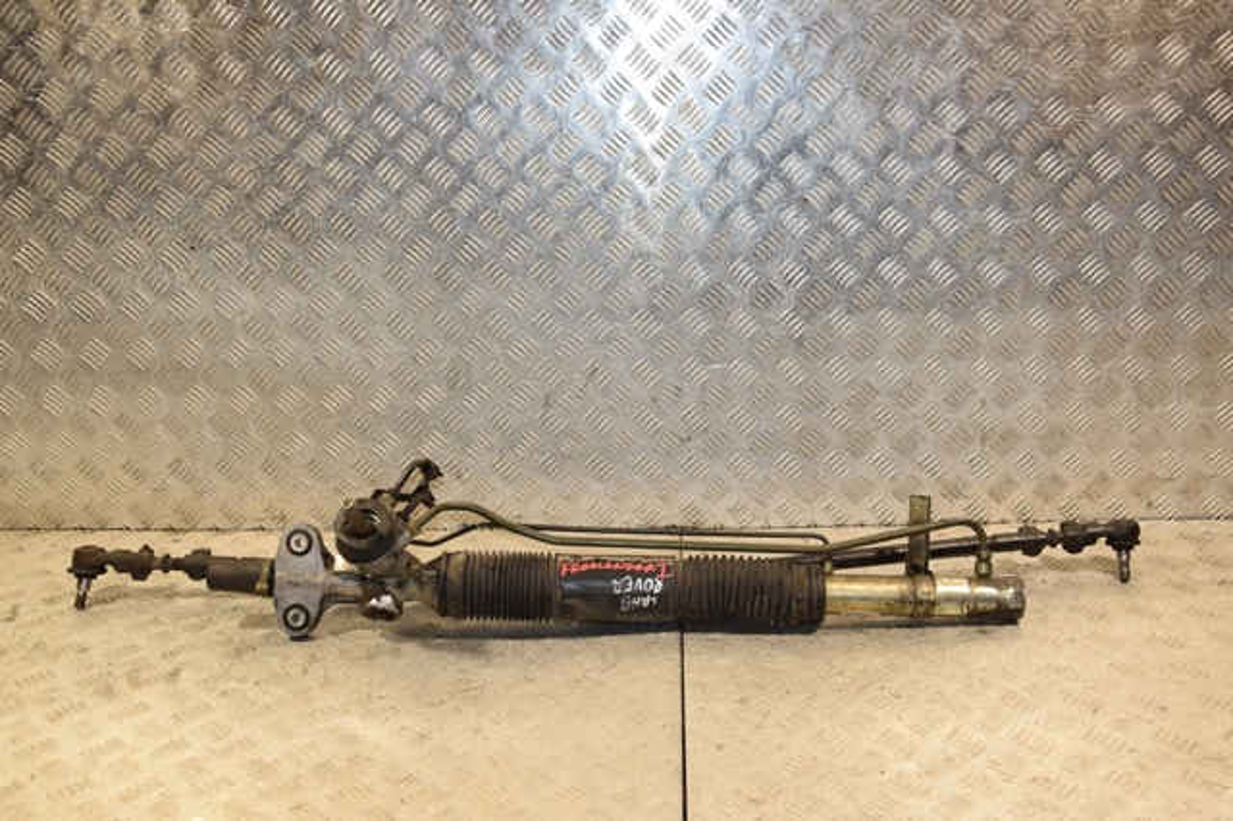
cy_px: 410
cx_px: 616
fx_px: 1232
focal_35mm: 36
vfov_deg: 36.8
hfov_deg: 53.2
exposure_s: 1/200
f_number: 6.3
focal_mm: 24
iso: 800
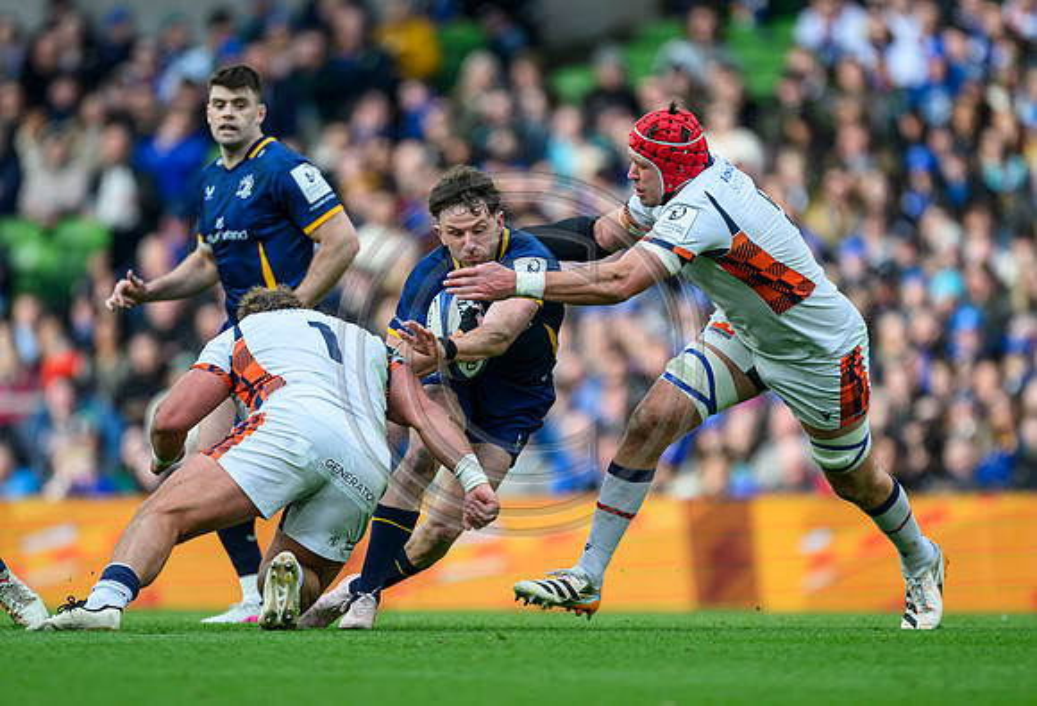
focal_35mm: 764
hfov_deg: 2.7
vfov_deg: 1.8
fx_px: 22146
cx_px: 482
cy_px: 375
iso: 1000
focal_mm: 560
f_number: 4
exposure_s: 1/1600
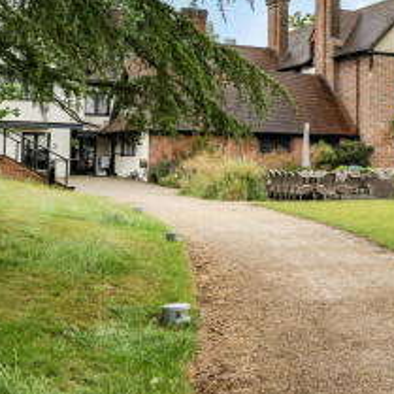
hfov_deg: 27.5
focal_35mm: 58
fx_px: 747
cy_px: 103
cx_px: 413
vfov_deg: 29.1
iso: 400
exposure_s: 1/500
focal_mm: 20
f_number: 8
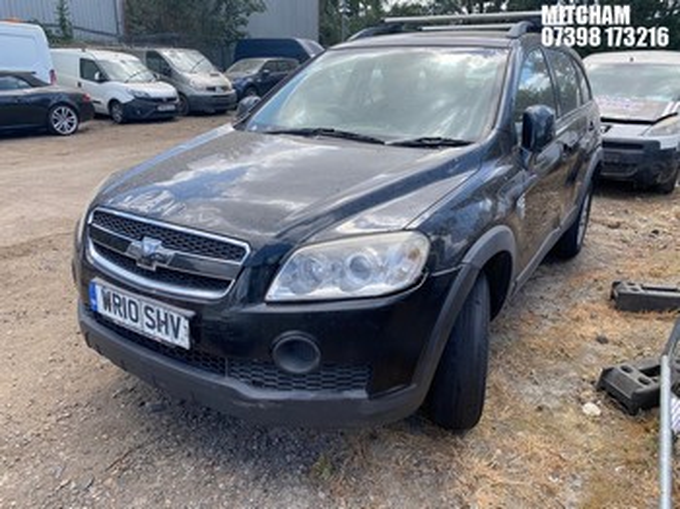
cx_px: 340
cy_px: 254
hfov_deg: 67.3
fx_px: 510
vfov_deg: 53.0
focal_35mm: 26
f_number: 1.8
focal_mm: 4.25
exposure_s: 1/805
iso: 32
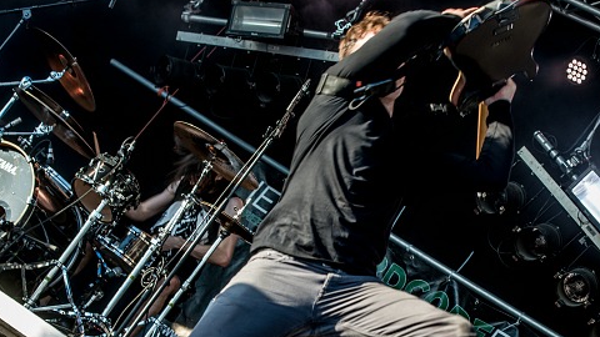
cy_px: 266
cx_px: 404
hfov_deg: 19.4
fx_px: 1750
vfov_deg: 11.0
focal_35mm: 110
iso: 100
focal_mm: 70
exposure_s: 1/125
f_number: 5.6
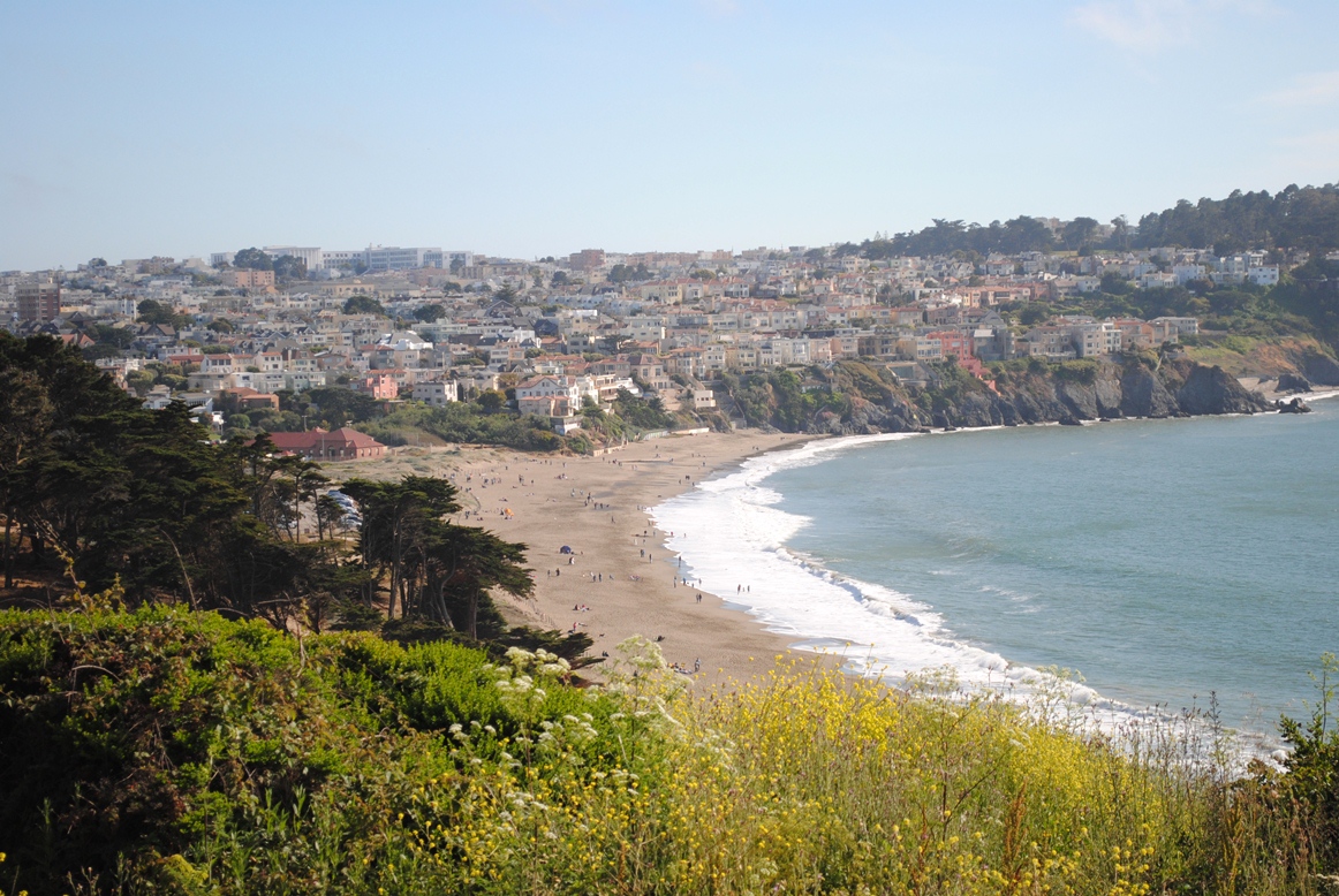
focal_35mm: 82
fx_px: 3072
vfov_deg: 16.6
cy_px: 448
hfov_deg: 24.6
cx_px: 670
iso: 200
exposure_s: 1/640
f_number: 5.6
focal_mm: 55
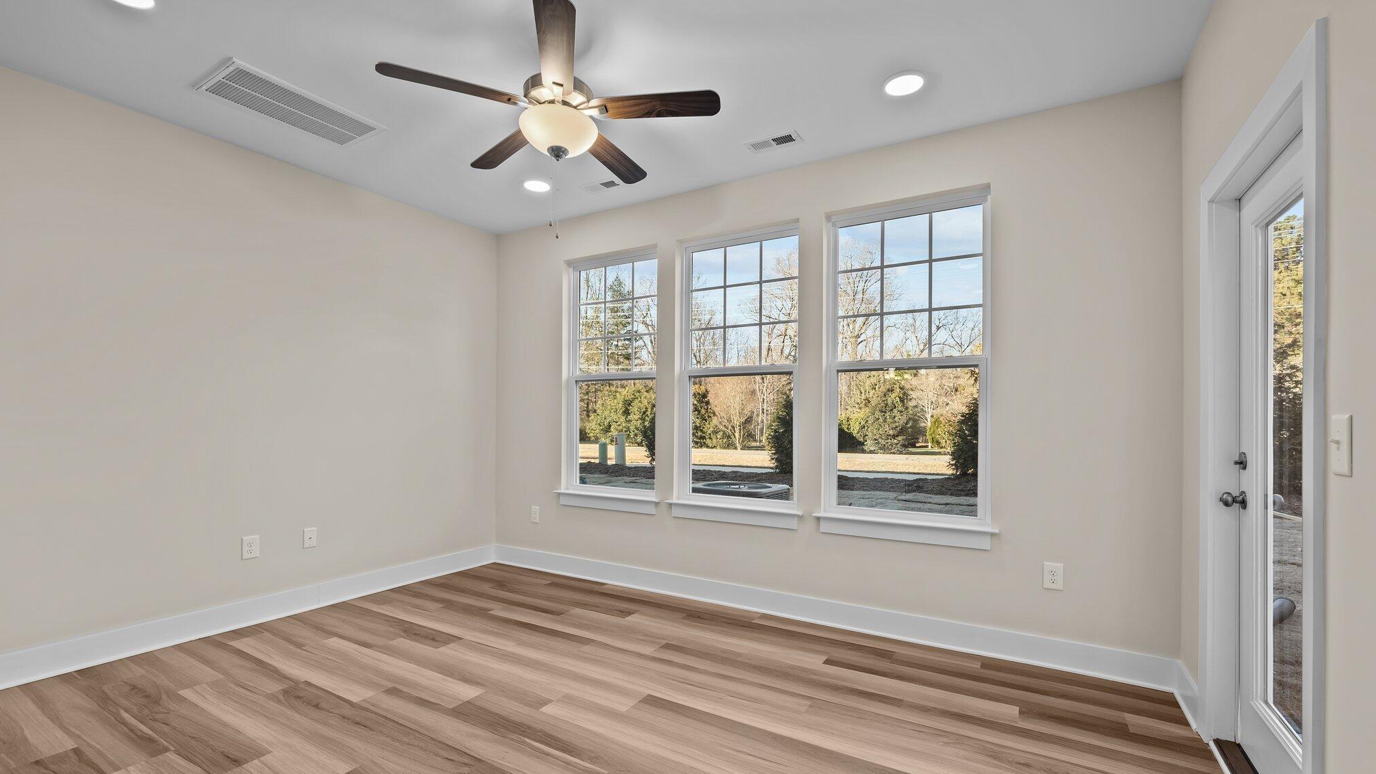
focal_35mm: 16
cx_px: 688
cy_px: 423
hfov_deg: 99.4
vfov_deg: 66.9
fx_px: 584
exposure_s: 1/13
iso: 200
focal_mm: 15
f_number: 7.1
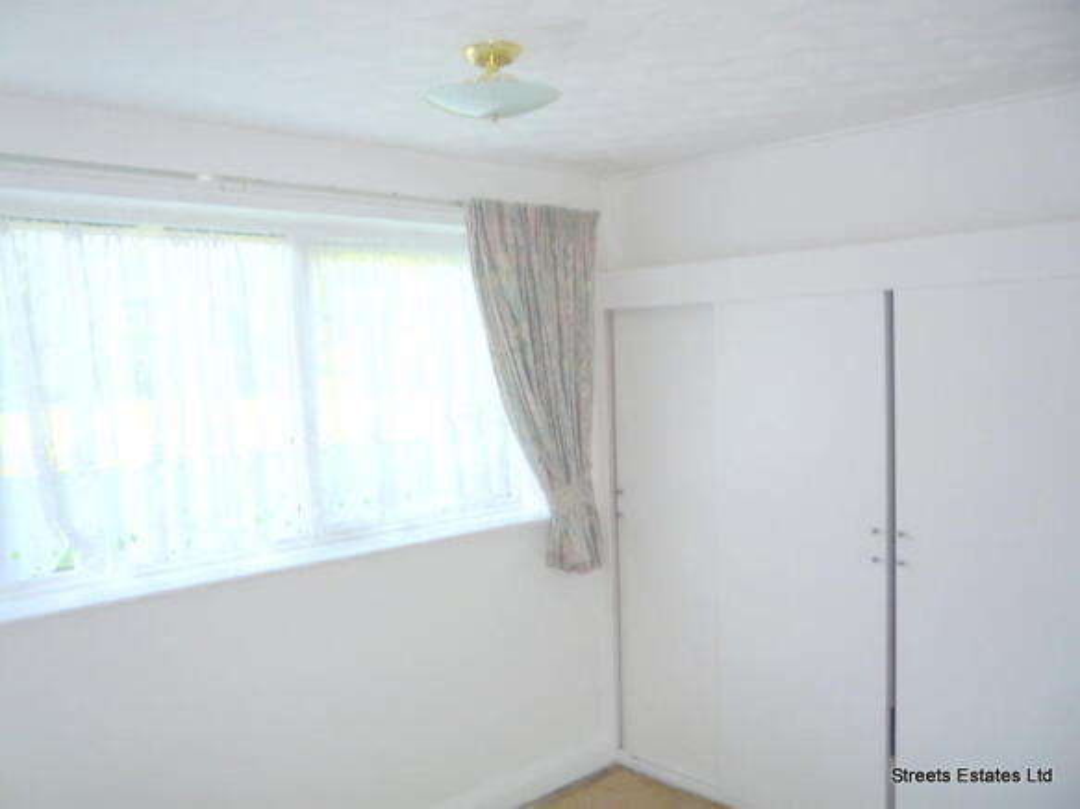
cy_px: 404
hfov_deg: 60.0
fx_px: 936
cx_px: 540
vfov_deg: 46.8
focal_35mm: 30
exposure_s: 1/60
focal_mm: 5.2
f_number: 3.3
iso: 100
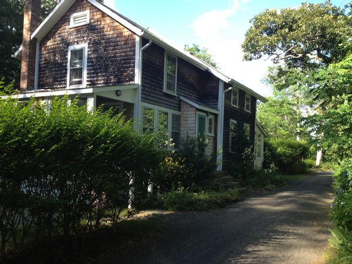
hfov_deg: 52.6
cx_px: 176
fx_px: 356
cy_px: 132
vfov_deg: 40.7
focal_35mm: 35
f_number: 2.4
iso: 64
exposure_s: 1/321
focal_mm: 4.28
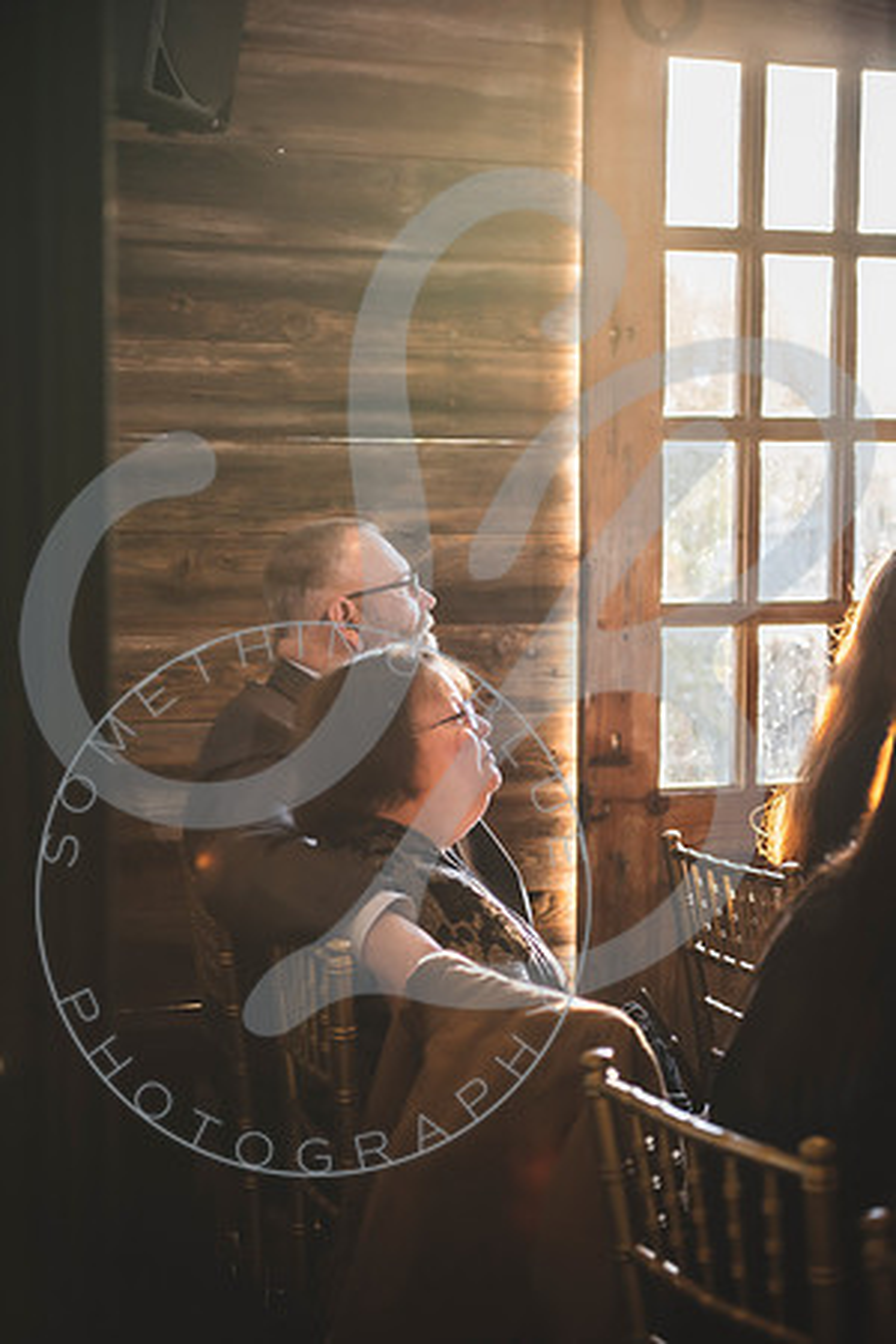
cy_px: 672
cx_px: 448
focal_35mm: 70
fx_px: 2613
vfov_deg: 28.8
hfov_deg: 19.5
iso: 500
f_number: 2.8
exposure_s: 1/160
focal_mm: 70
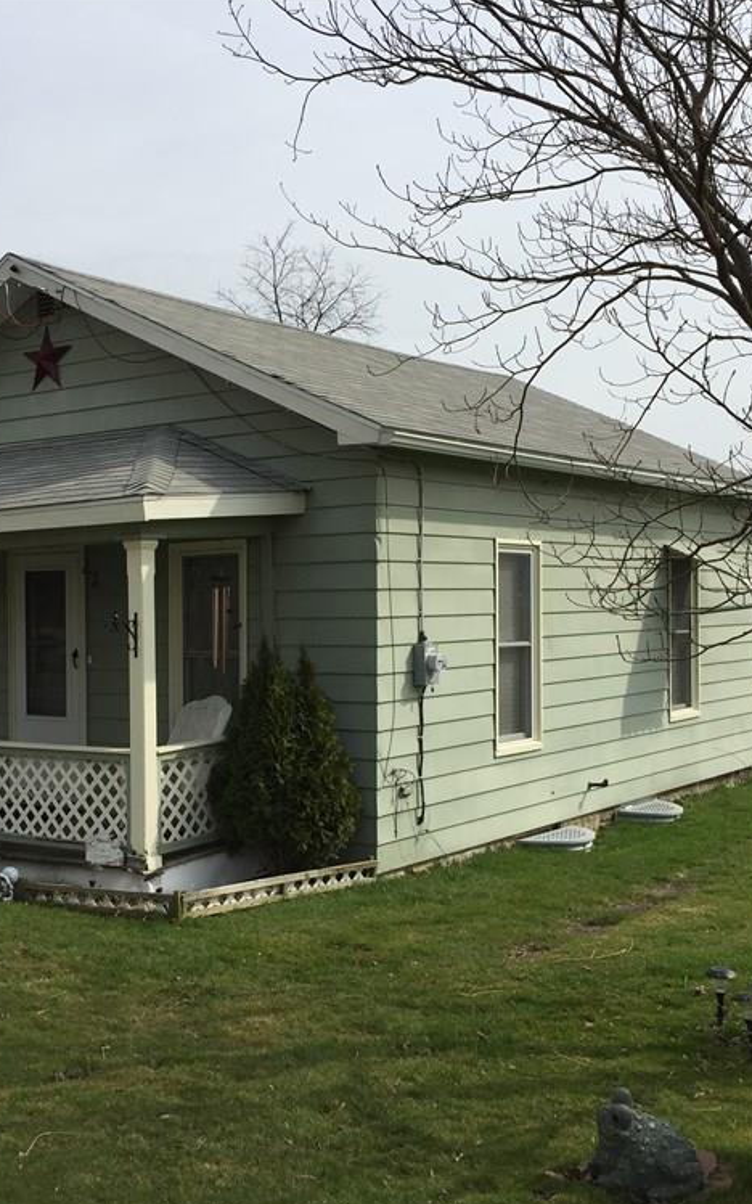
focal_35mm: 42
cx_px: 284
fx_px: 1377
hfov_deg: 30.4
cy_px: 609
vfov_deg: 47.2
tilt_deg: -0.7
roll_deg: +1.5
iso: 32
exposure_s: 1/2639
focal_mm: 4.15
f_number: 2.2
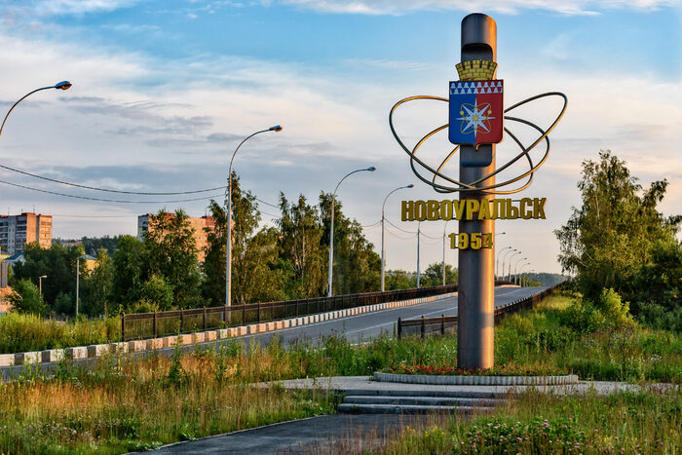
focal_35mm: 70
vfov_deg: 19.5
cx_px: 341
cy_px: 228
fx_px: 1326
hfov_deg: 28.8
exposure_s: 1/320
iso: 640
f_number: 5.6
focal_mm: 70
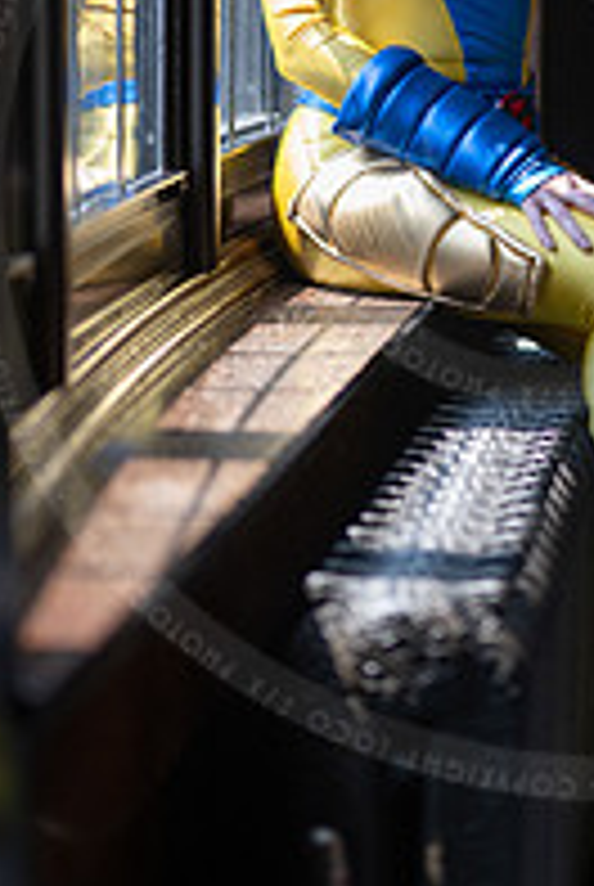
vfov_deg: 17.8
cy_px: 216
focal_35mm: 114
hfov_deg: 12.0
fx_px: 2811
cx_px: 567
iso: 125
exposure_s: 1/1000
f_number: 1.2
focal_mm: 50
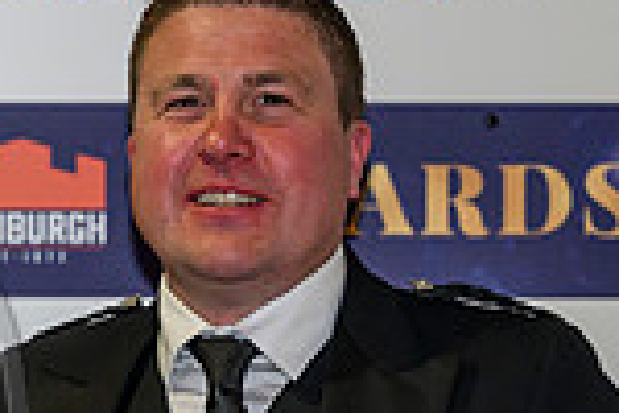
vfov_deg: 4.0
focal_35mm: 339
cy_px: 444
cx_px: -396
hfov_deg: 6.0
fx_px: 5828
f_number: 3.2
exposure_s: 1/200
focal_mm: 85
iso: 1600
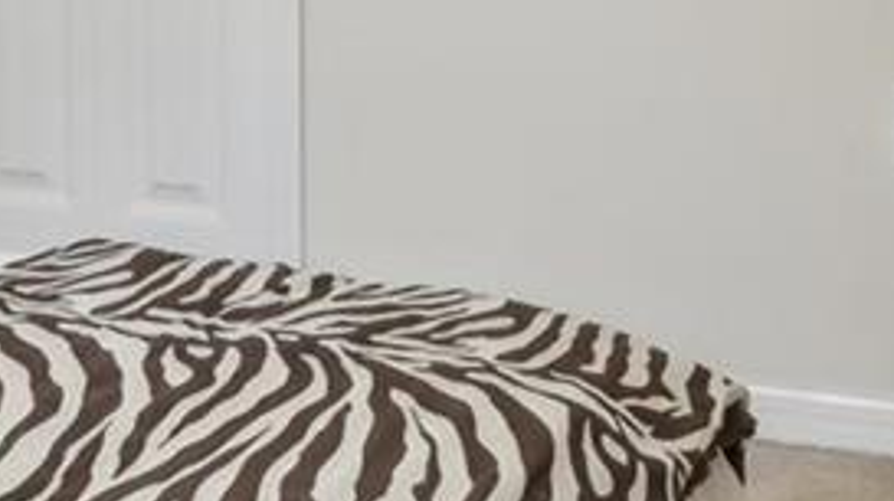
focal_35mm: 86
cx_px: 288
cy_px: -467
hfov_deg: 24.6
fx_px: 2037
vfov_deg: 12.5
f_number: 8
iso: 400
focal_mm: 14
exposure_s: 1/40
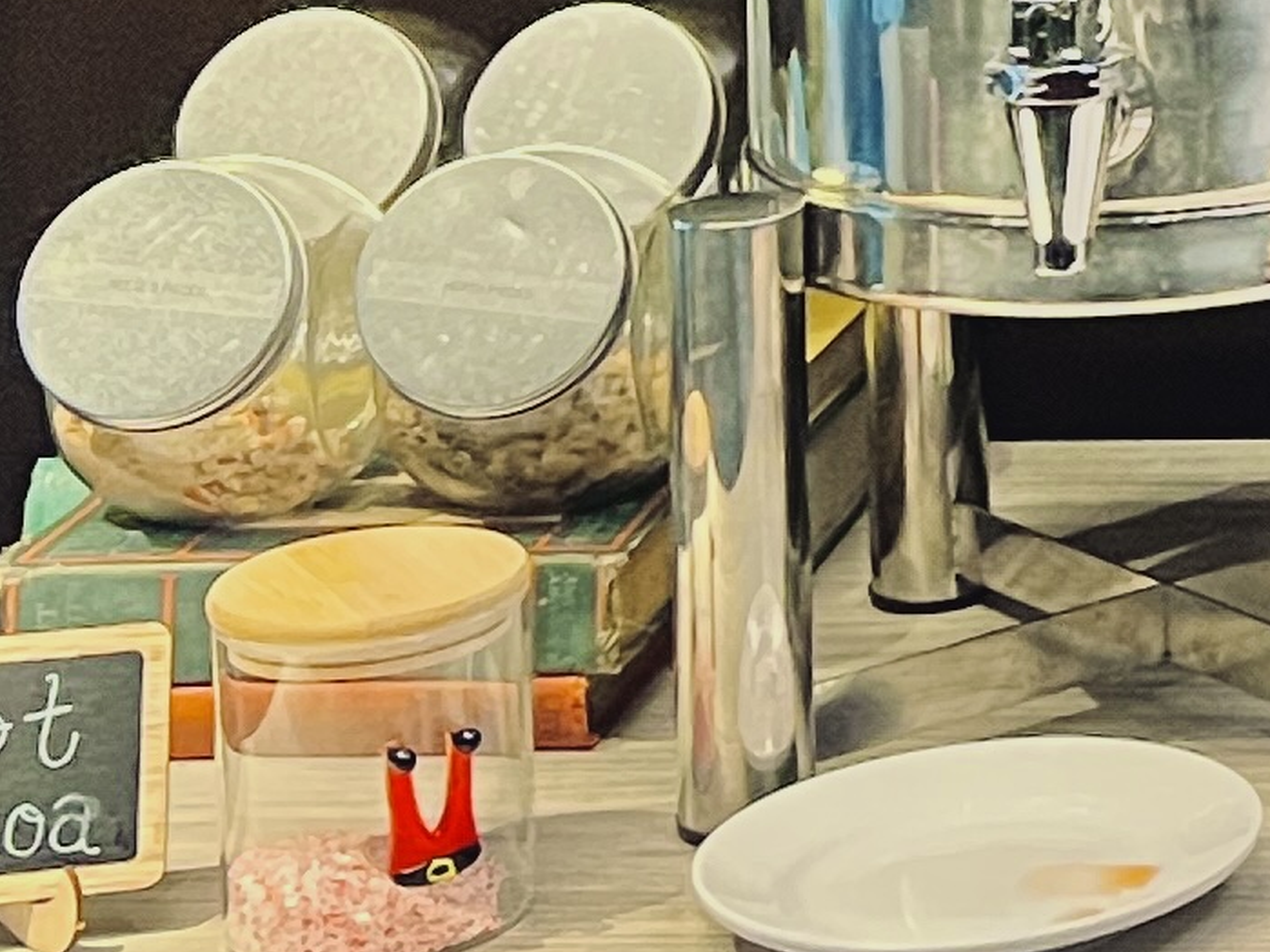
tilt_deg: -5.7
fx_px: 5502
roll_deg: +1.4
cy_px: -874
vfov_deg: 9.3
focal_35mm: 150
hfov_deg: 11.8
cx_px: 2525
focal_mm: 5.7
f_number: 1.5
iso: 500
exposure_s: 1/40
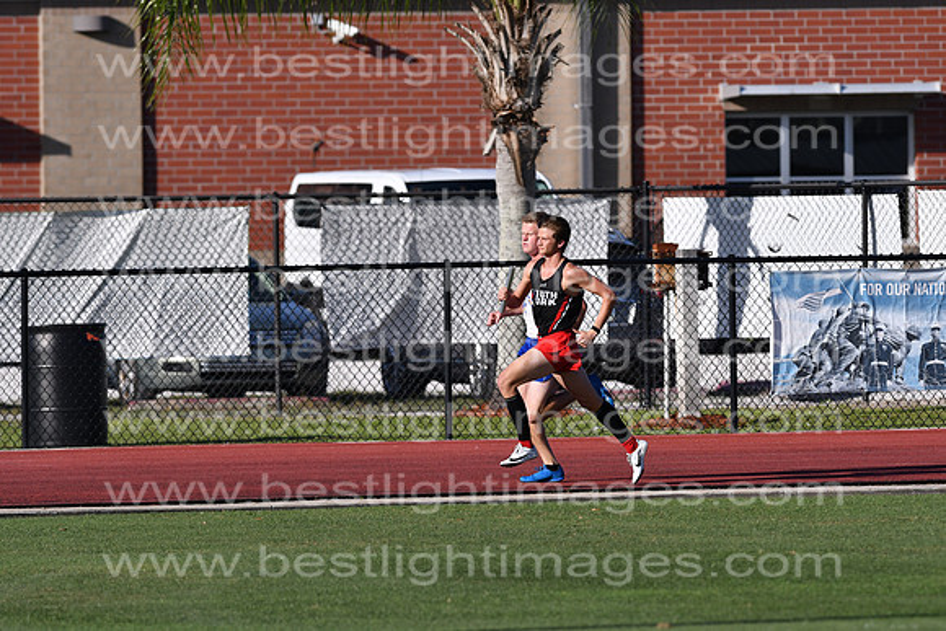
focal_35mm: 450
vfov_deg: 3.1
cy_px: 316
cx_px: 473
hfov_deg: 4.6
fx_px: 11827
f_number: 5.6
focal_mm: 300
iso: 320
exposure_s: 1/3200
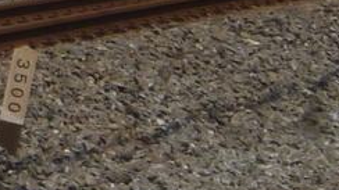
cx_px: -374
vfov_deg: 1.5
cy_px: -280
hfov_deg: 2.7
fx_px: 7260
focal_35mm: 808
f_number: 6.5
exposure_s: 1/400
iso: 100
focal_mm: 20
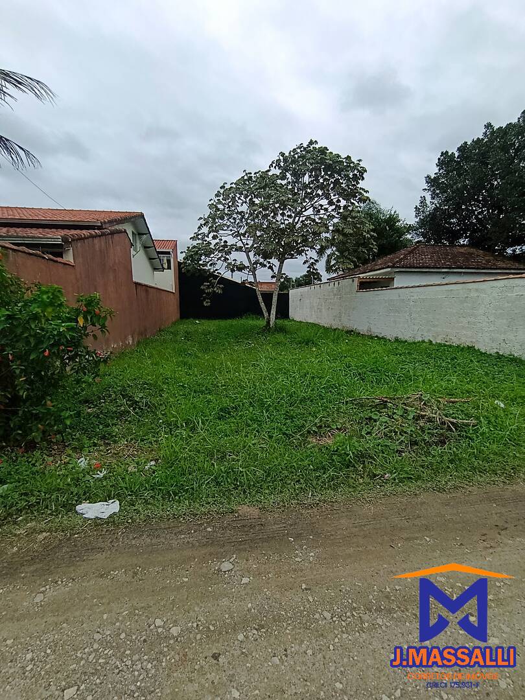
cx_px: 262
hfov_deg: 78.1
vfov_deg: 94.5
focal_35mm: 16
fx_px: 324
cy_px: 350
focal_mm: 1.65
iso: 50
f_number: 2.2
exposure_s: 1/135
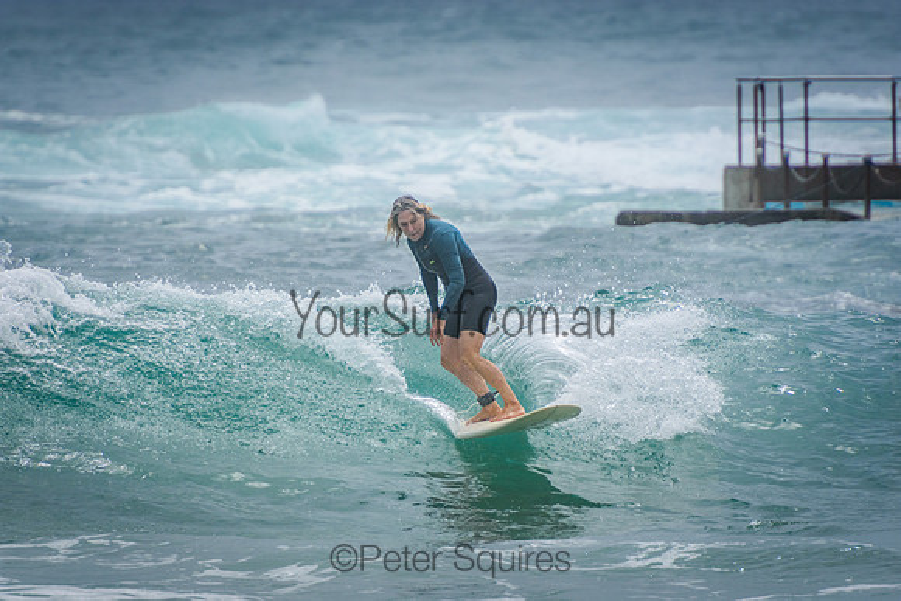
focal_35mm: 600
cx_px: 450
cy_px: 300
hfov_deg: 3.4
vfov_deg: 2.3
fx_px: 15019
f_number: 5.6
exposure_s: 1/2000
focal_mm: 400
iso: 360
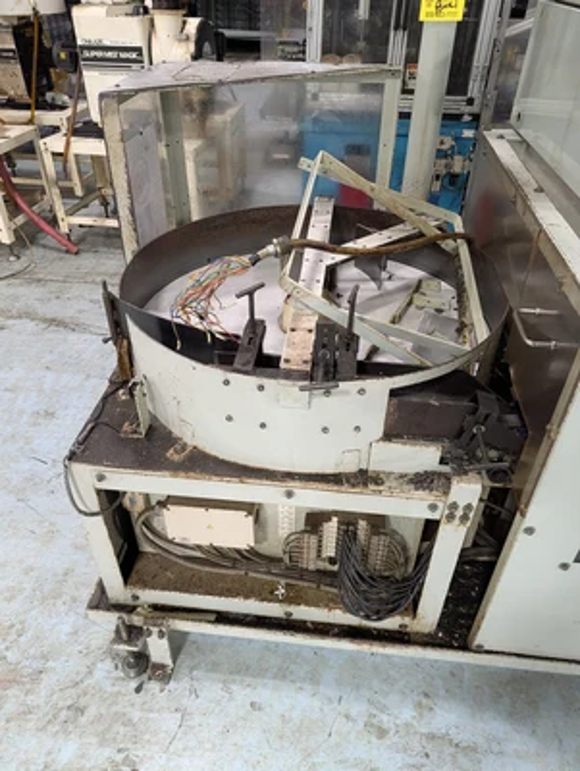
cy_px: 386
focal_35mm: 24
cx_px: 290
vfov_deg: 71.5
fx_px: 535
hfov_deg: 56.9
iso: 940
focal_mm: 6.9
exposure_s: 1/348
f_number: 1.68
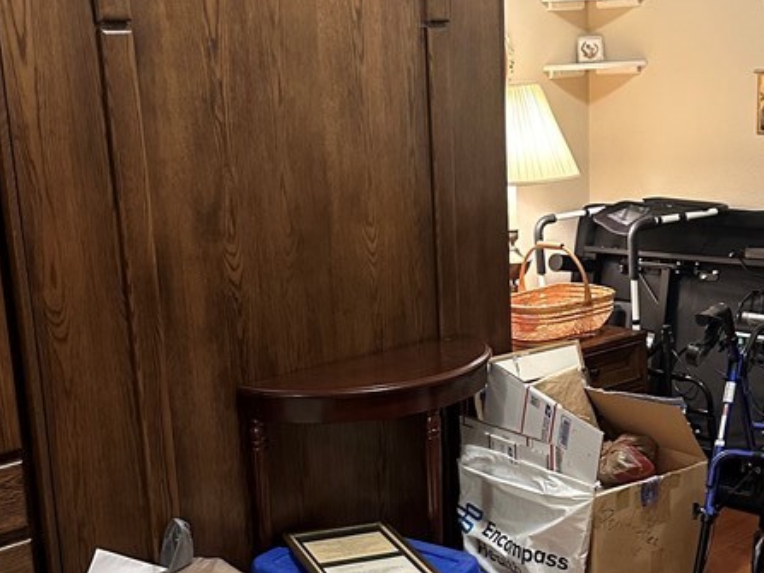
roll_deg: +1.7
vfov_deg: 26.5
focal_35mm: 55
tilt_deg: -12.4
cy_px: 352
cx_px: 441
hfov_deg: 34.9
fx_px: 1214
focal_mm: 6.86
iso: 400
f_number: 1.78
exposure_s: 1/60
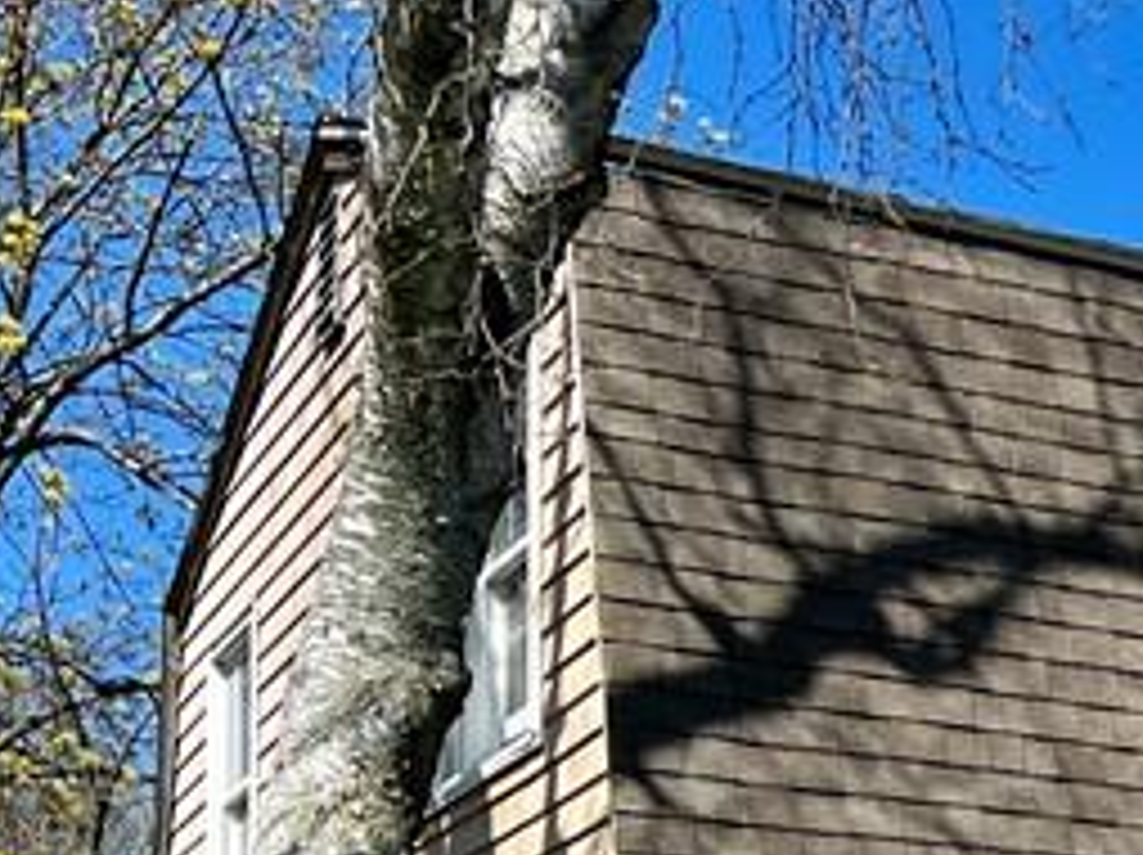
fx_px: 3464
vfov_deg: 13.2
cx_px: 1647
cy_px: 1346
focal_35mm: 105
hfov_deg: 17.2
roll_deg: +1.2
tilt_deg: +0.8
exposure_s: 1/3460
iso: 50
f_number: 1.5
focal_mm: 5.7
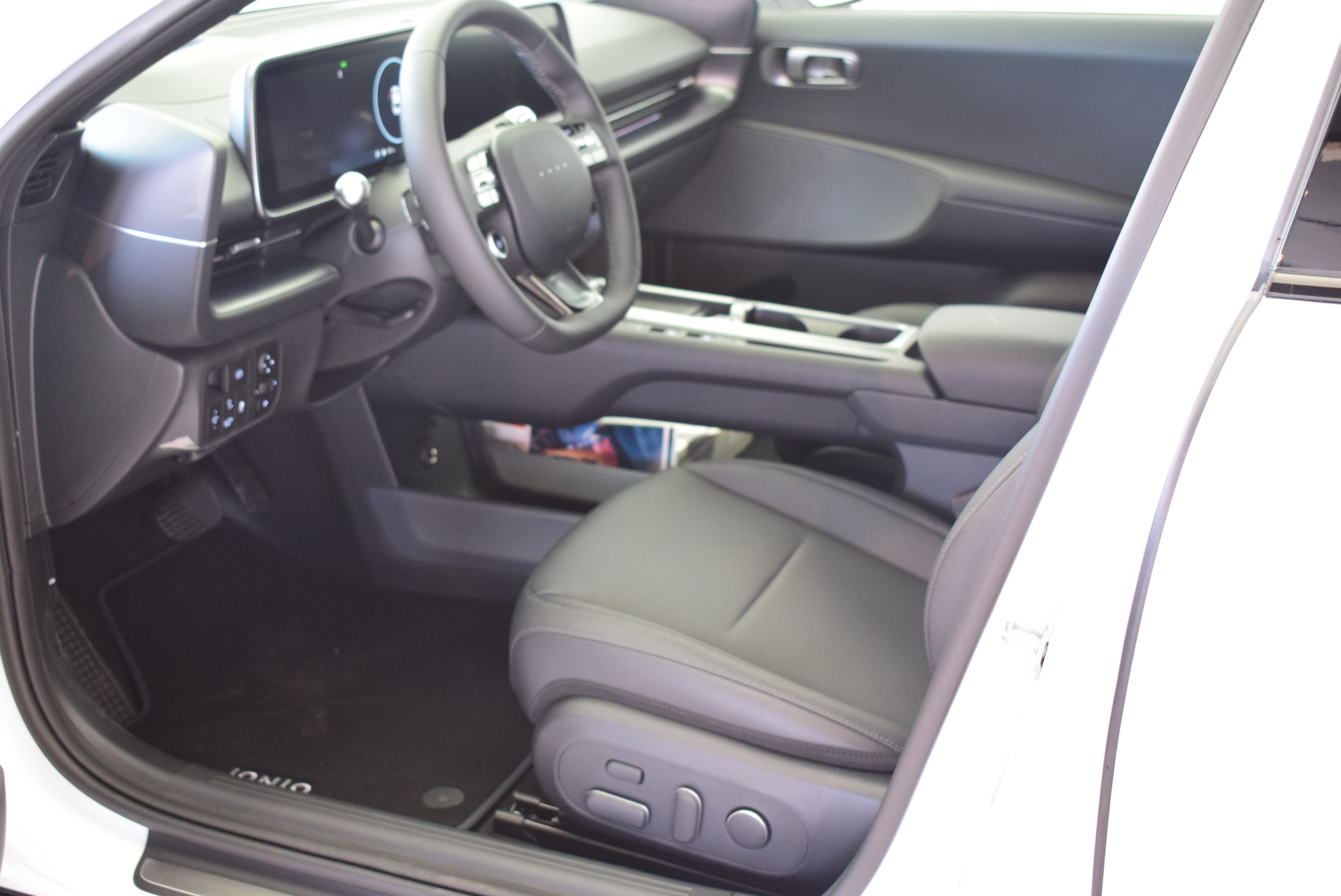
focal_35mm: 46
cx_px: 670
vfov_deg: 29.0
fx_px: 1733
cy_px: 448
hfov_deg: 42.3
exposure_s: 1/40
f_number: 4.2
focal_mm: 31
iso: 1600
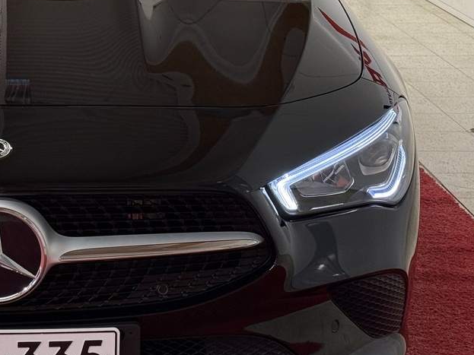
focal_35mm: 111
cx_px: -2
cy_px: 106
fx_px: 1520
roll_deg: -0.2
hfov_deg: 17.3
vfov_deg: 13.3
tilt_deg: -12.7
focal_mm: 6.76
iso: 80
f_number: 1.78
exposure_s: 1/55
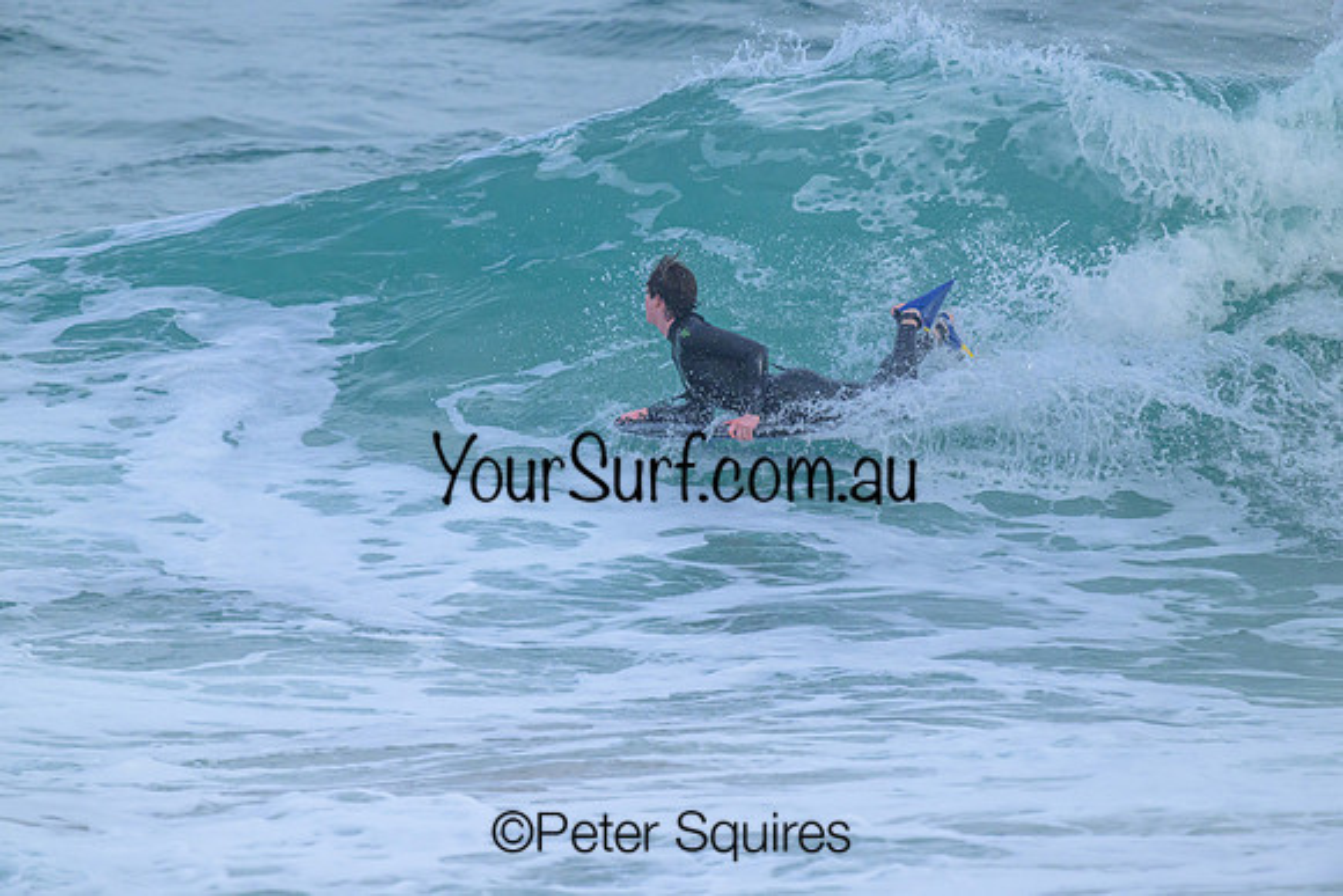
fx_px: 41943
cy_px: 450
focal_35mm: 1124
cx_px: 669
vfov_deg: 1.2
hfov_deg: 1.8
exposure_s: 1/2500
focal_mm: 1120
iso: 2500
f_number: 9
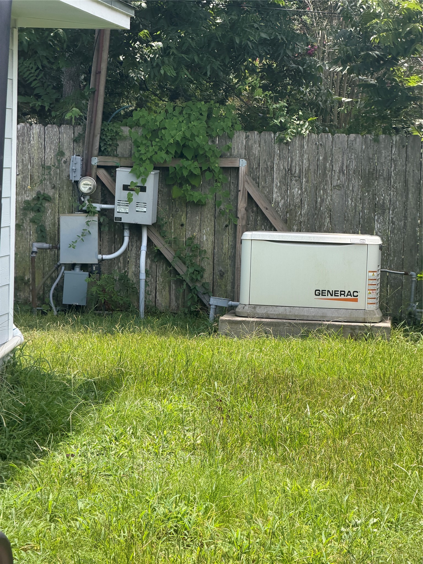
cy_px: 282
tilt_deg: -4.7
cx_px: 212
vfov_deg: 19.6
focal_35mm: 100
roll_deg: -2.0
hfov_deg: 14.8
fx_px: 1629
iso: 50
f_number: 2.8
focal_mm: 16.89
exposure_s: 1/514
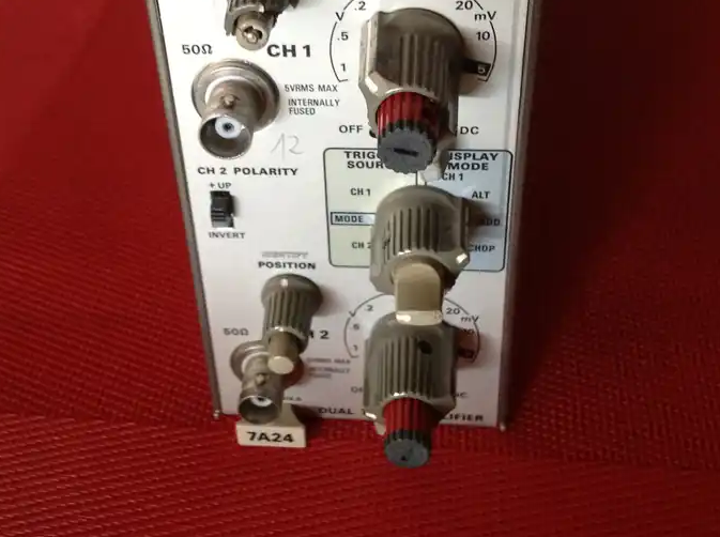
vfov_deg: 27.7
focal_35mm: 52
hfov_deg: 36.8
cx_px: 301
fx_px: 1079
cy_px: 174
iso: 400
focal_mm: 4.28
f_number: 2.4
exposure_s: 1/15
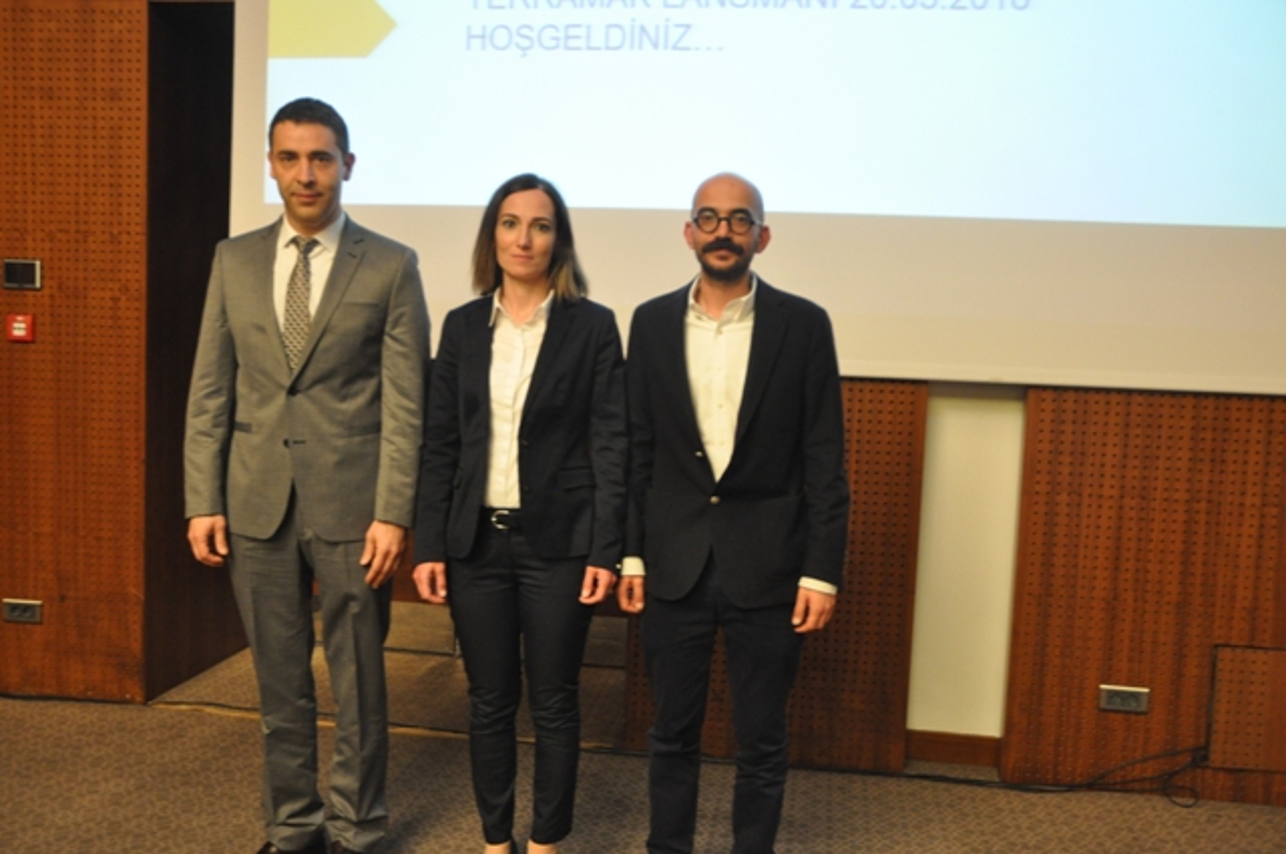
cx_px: 643
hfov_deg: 53.2
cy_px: 427
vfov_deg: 36.8
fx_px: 1284
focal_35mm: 36
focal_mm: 24
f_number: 3.8
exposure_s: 1/20
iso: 1600
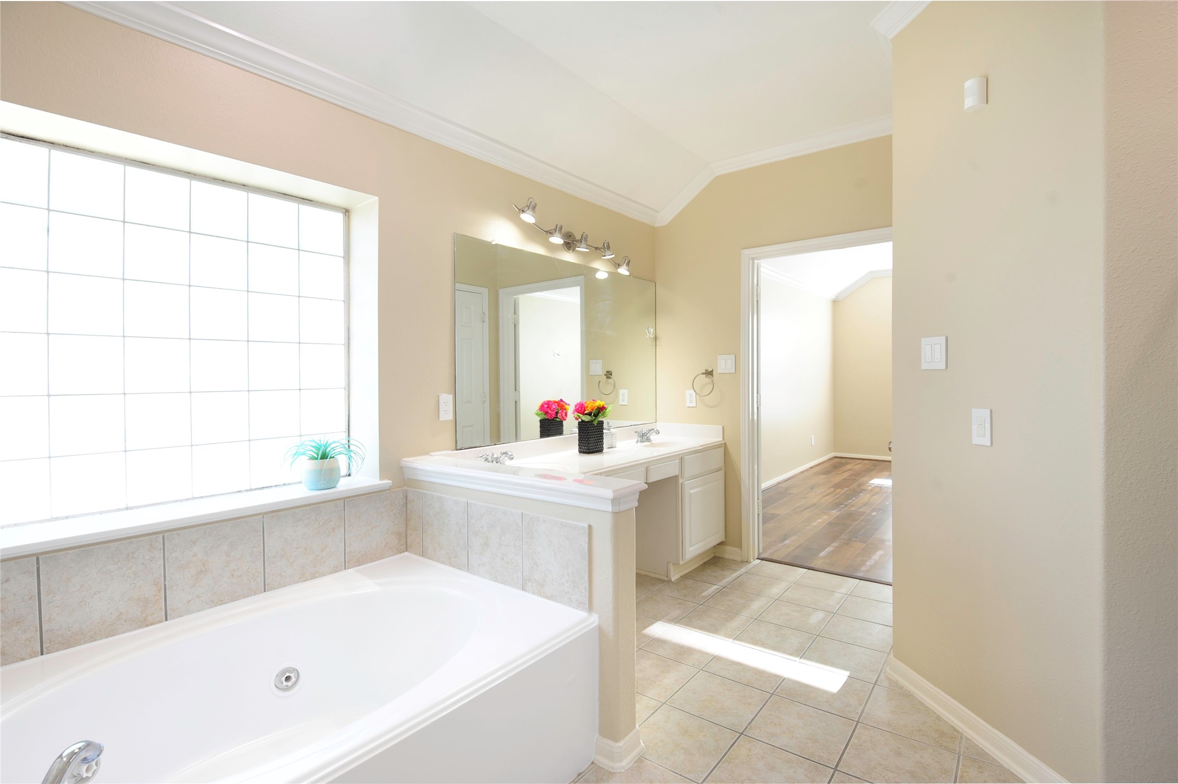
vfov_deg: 73.7
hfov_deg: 96.8
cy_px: 392
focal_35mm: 16
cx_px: 589
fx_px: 523
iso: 320
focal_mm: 16
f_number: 8
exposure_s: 1/6
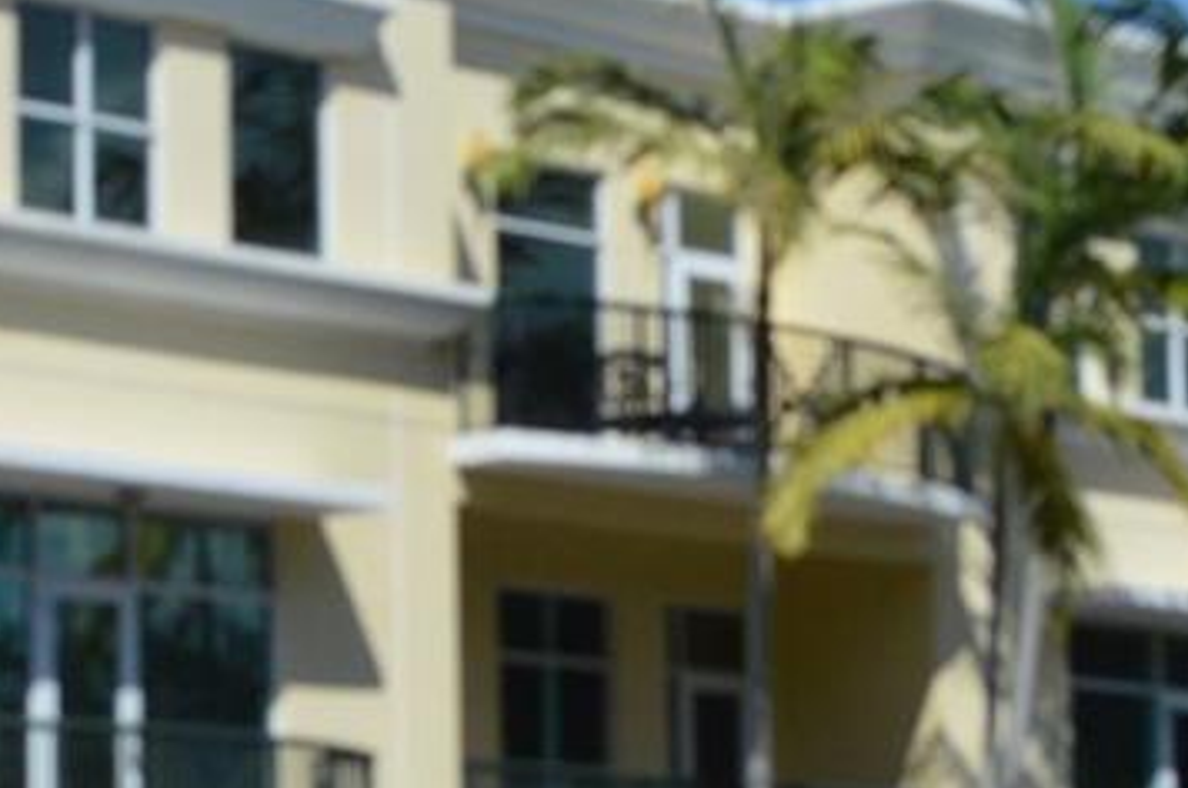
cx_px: 190
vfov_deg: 8.4
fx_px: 5336
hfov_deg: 12.6
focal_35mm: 162
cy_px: 726
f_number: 7.1
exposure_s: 1/2000
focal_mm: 24
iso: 400
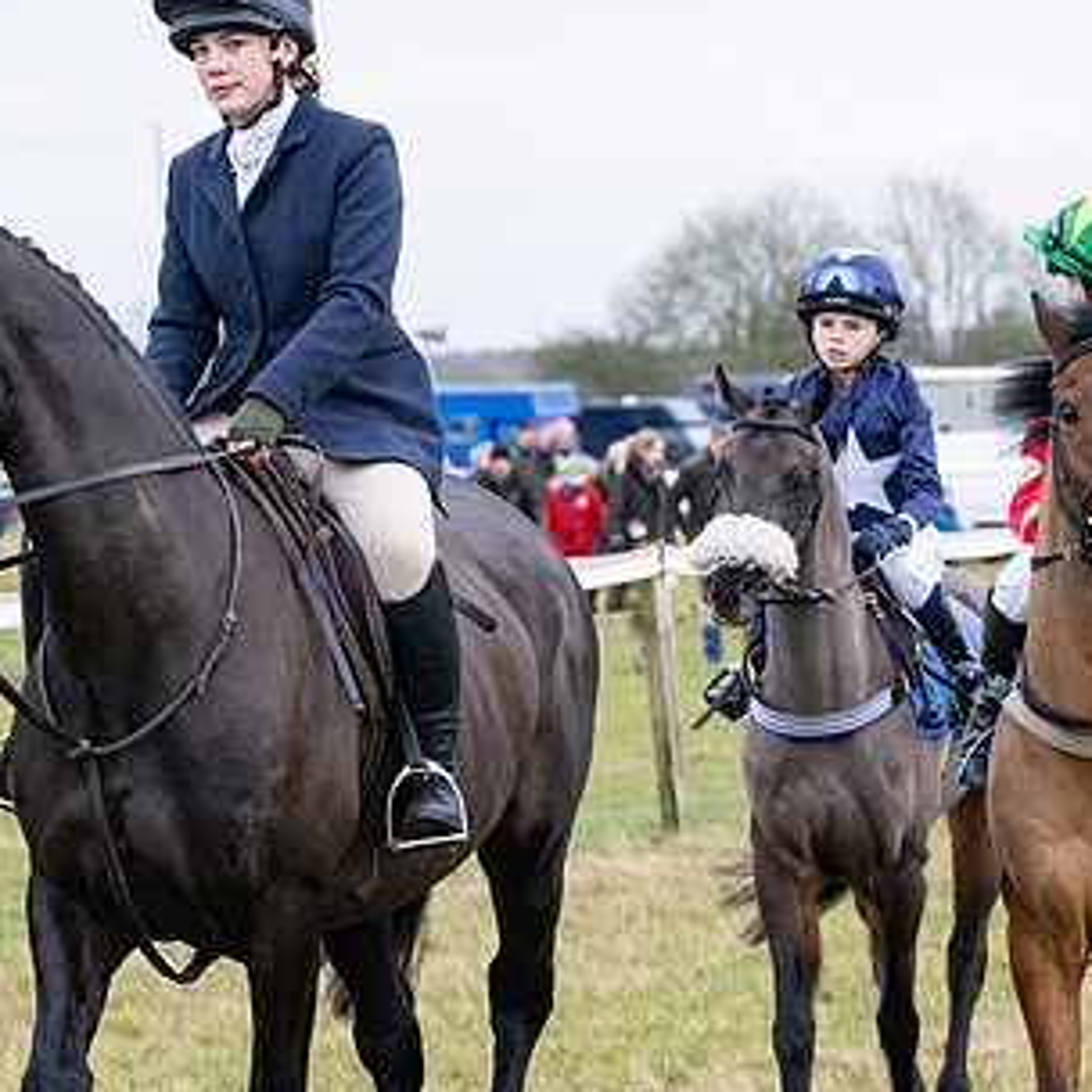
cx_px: 829
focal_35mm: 185
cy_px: 593
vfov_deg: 9.5
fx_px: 6603
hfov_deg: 9.4
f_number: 5
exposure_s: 1/3200
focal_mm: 98
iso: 2000
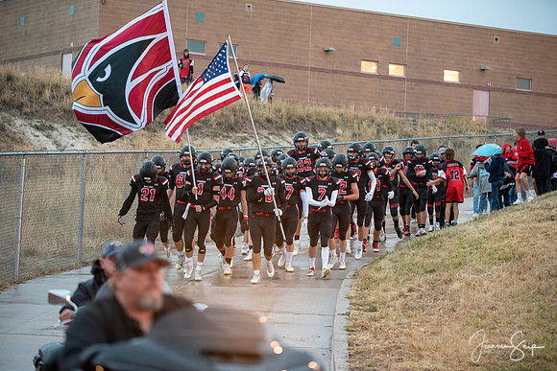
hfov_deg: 18.6
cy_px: 186
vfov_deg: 12.5
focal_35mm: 110
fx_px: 1702
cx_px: 278
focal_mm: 110
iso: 4000
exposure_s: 1/125
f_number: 2.8
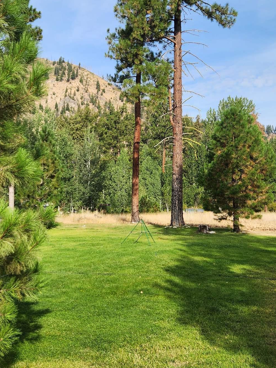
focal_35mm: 40
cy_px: 110
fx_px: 425
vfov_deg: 45.7
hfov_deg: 35.9
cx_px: 123
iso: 20
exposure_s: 1/1192
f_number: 1.8
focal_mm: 5.4
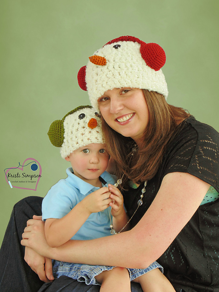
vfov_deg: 36.2
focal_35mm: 53
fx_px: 447
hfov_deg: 27.5
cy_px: 146
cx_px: 110
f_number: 3.9
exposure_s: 1/60
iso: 80
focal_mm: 9.5
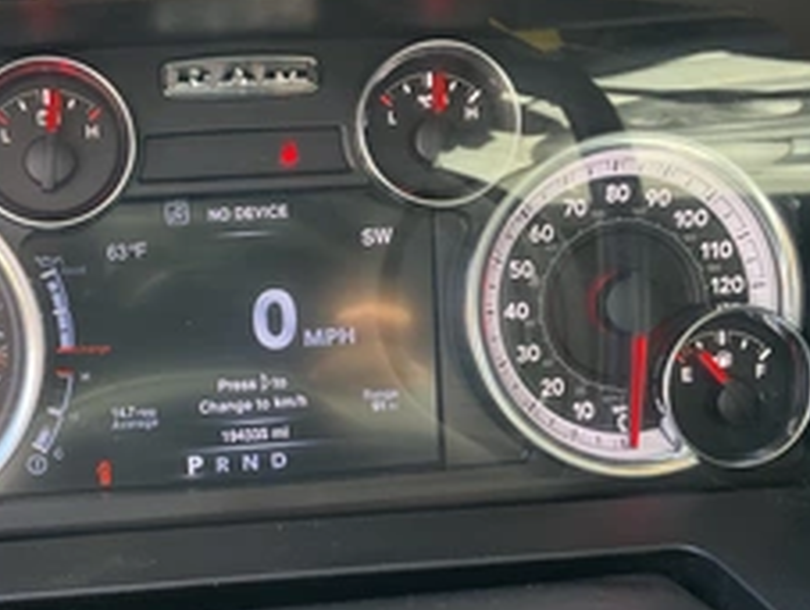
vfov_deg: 28.6
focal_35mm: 51
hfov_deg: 36.6
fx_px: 1195
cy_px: 339
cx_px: 203
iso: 64
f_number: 1.8
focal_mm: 3
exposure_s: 1/73
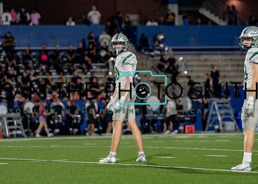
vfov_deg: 6.8
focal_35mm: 211
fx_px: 1548
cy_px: 80
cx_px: 120
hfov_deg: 9.5
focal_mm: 154
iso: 2000
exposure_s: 1/1000
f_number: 2.8
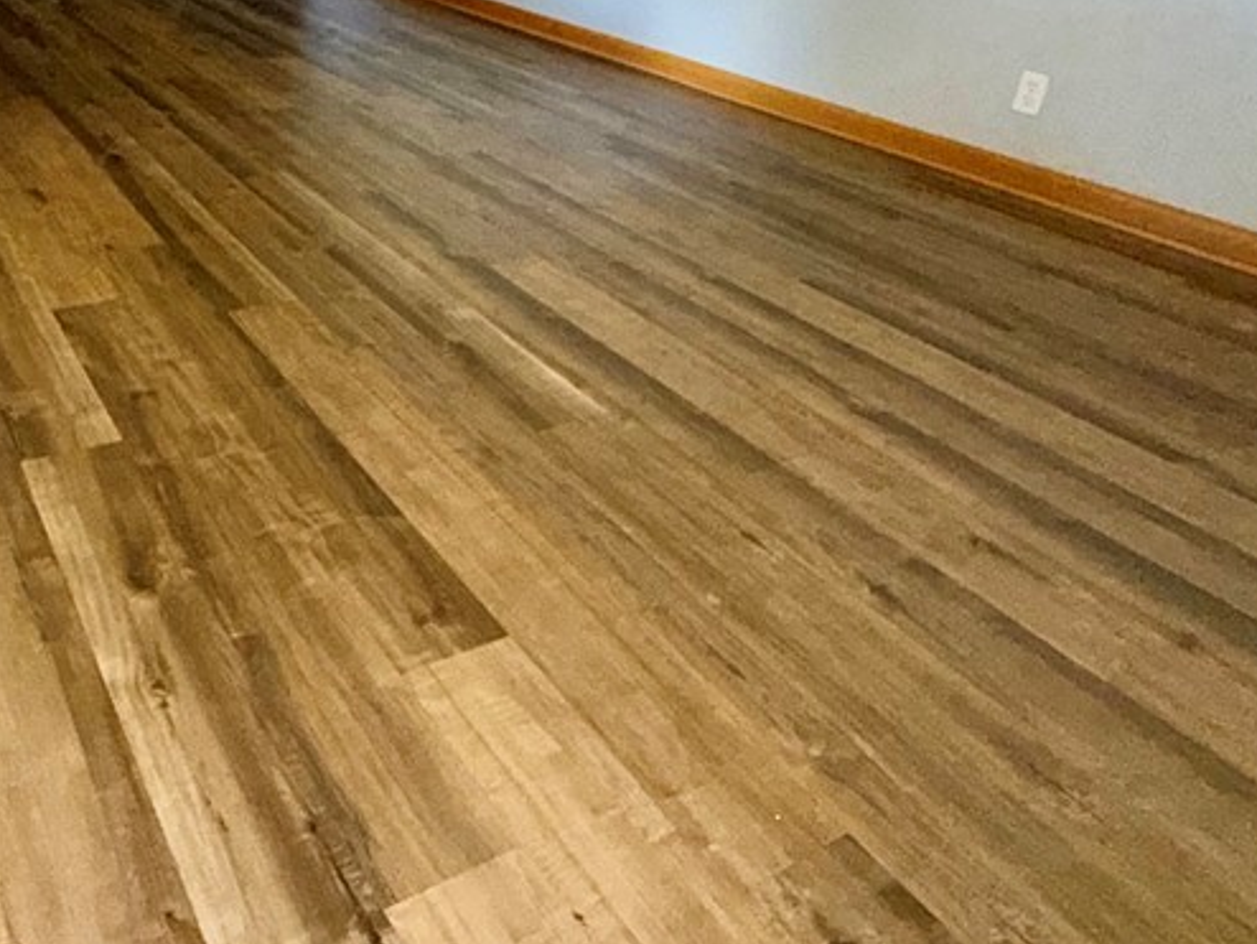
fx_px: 1054
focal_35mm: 29
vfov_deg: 45.9
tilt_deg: -20.0
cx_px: 318
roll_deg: -3.3
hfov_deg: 58.5
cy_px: 193
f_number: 2.2
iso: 200
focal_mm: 2.22
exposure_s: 1/60
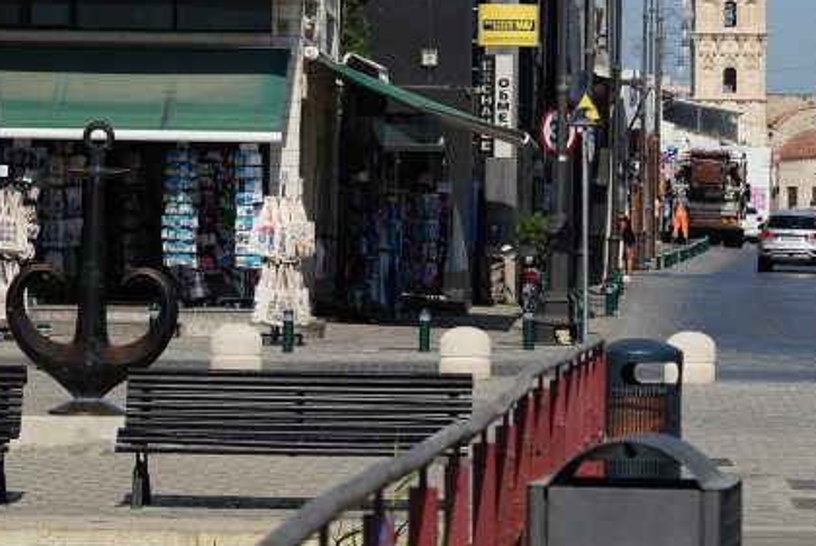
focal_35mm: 200
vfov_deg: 6.9
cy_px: 108
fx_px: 4538
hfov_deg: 10.3
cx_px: 628
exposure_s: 1/250
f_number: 8
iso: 100
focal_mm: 105
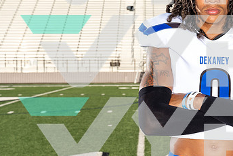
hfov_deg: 17.2
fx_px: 764
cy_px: 51
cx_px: 193
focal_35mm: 118
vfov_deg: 11.6
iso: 160
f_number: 10
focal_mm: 70
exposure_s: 1/250
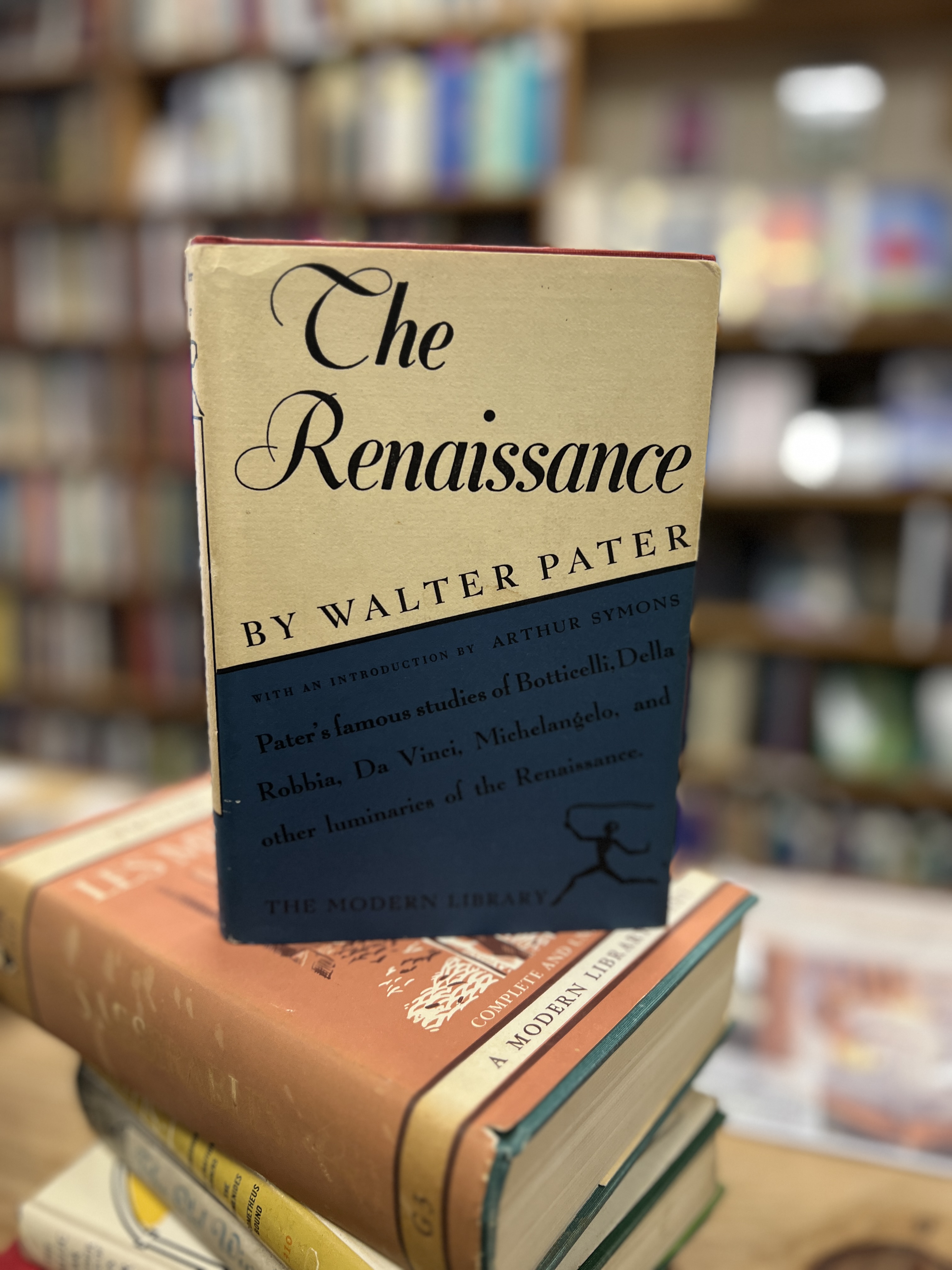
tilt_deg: -12.0
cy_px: 635
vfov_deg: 67.3
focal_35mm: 26
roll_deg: -1.8
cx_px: 476
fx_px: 953
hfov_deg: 53.1
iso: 125
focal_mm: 5.7
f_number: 1.5
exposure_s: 1/60
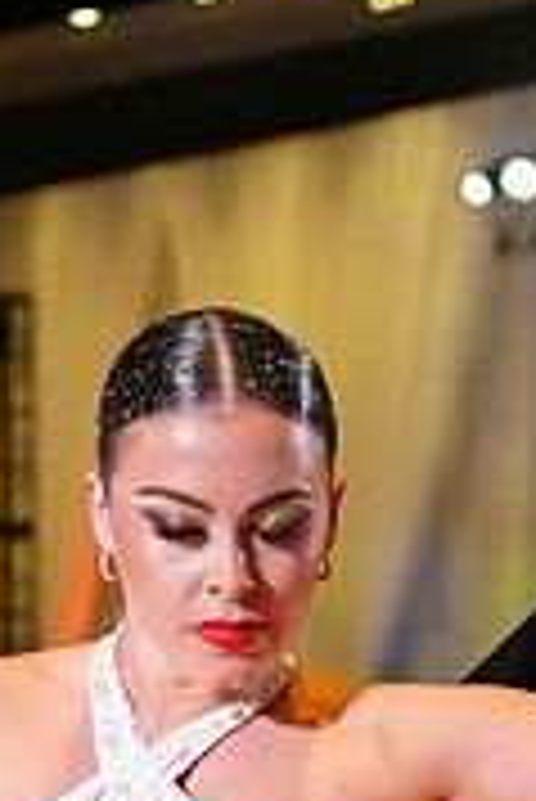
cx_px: 570
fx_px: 5082
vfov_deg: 8.8
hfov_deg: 6.0
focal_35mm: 228
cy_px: 1166
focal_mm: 70
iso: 3200
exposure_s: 1/400
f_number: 4
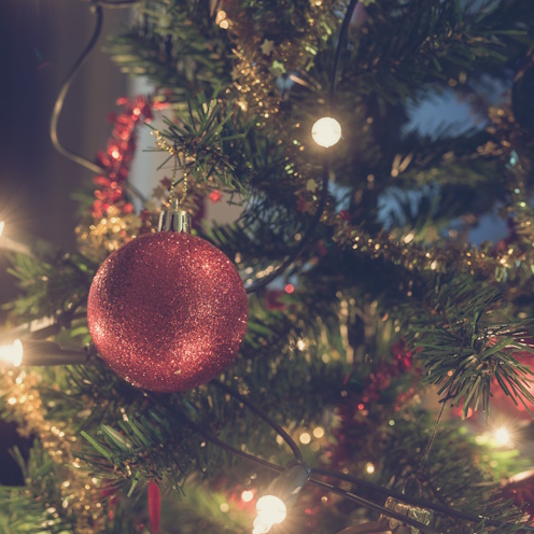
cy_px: 304
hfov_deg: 31.3
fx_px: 942
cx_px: 160
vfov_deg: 31.6
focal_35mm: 54
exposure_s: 2
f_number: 5
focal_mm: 35
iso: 100
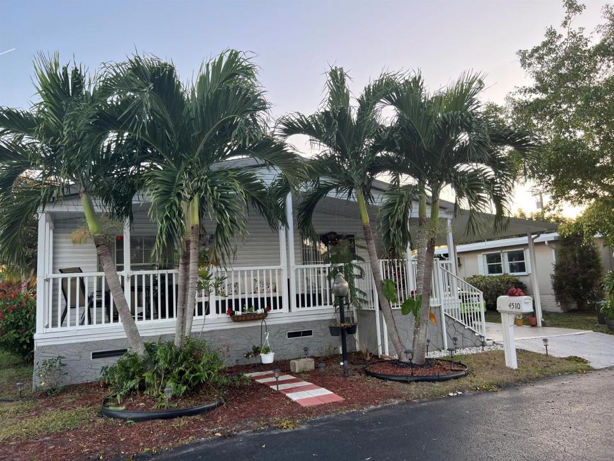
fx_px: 461
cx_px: 307
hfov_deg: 67.3
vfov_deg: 53.1
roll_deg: +3.2
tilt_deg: +7.9
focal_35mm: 26
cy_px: 230
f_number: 1.5
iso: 50
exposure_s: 1/171
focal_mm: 5.7
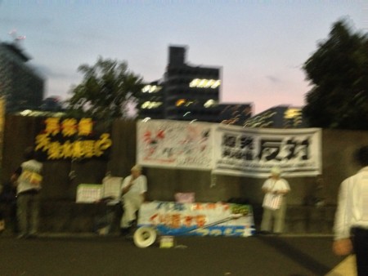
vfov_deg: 43.0
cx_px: 184
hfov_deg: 55.3
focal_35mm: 33
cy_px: 138
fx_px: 351
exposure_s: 1/15
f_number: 2.4
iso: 640
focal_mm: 4.13
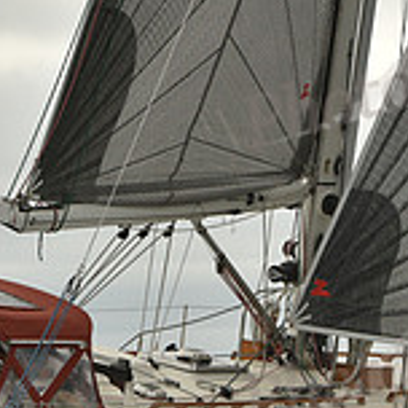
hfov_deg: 4.0
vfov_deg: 4.0
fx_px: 5841
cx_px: 107
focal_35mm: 438
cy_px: 256
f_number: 9
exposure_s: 1/800
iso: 320
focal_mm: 135
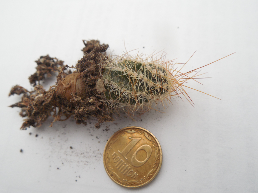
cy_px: 96
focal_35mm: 31
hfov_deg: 58.4
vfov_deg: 45.4
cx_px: 129
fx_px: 231
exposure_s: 1/30
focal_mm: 5.6
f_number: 3.6
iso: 250
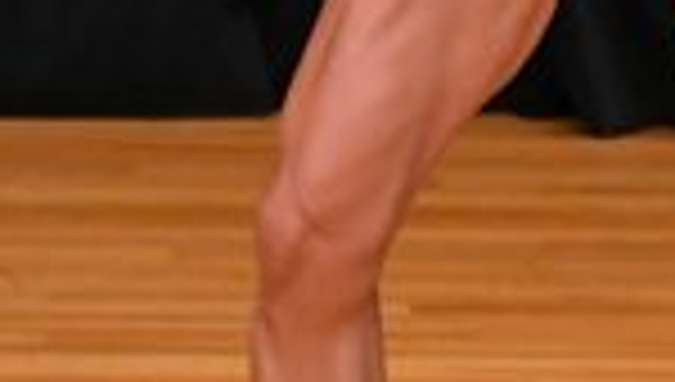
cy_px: -234
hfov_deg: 1.4
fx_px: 27577
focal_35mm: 1538
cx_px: 785
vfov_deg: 0.8
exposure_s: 1/400
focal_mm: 190
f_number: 5.6
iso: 3200
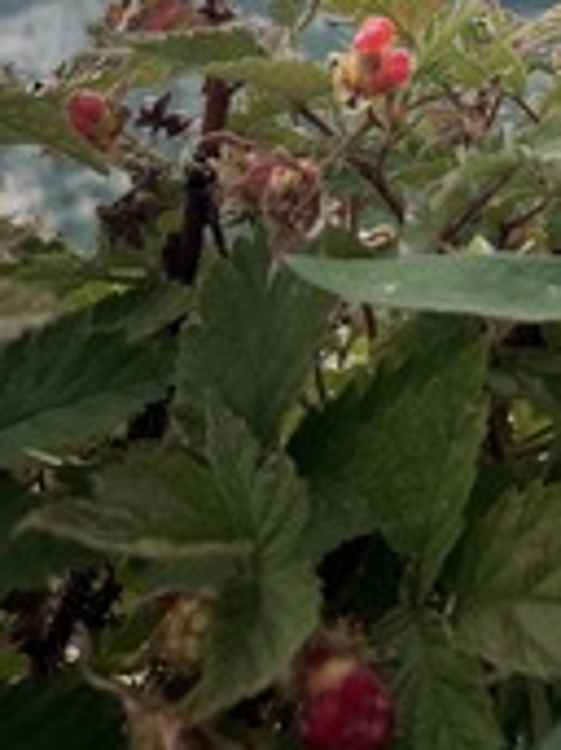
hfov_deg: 18.1
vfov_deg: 22.4
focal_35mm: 79
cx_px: 596
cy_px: -202
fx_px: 1709
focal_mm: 4.2
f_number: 1.6
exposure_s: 1/2618
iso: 32
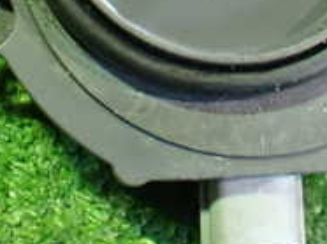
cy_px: -67
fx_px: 915
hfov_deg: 20.2
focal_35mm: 97
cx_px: 223
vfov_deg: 14.6
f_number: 2.3
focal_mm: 5.4
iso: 1000
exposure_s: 1/30
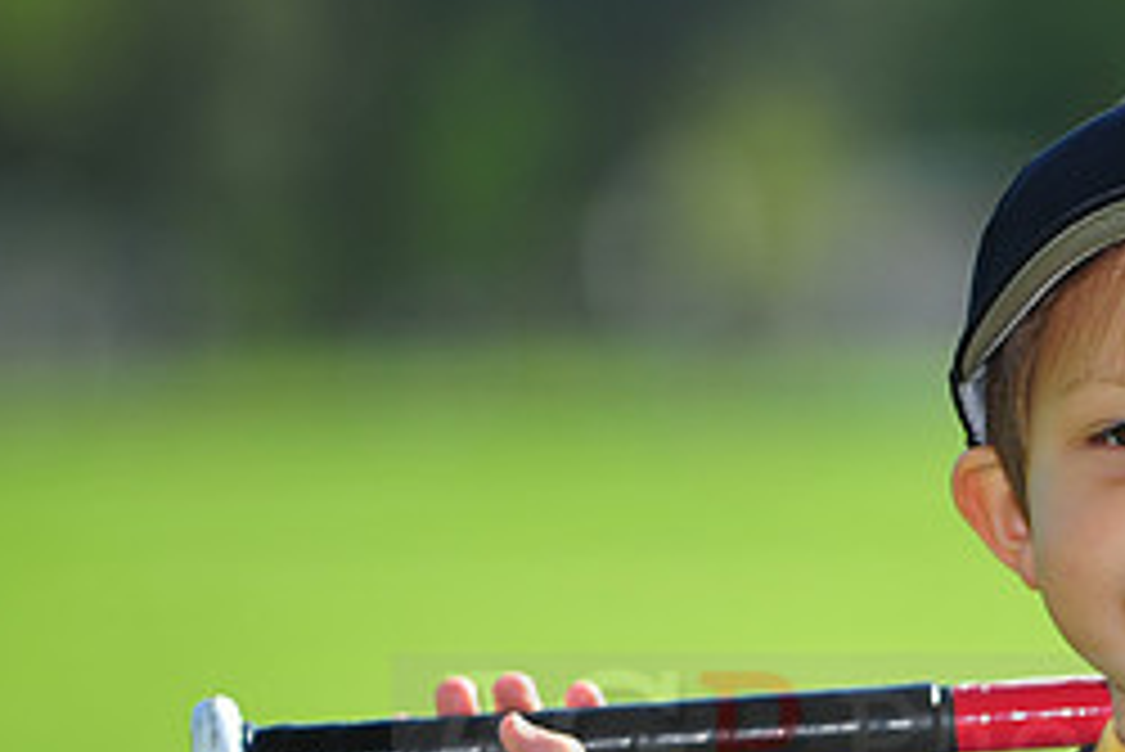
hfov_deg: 4.4
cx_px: 1148
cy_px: 711
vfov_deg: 3.0
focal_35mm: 464
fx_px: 14508
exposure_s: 1/1000
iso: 200
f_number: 4
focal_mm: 200
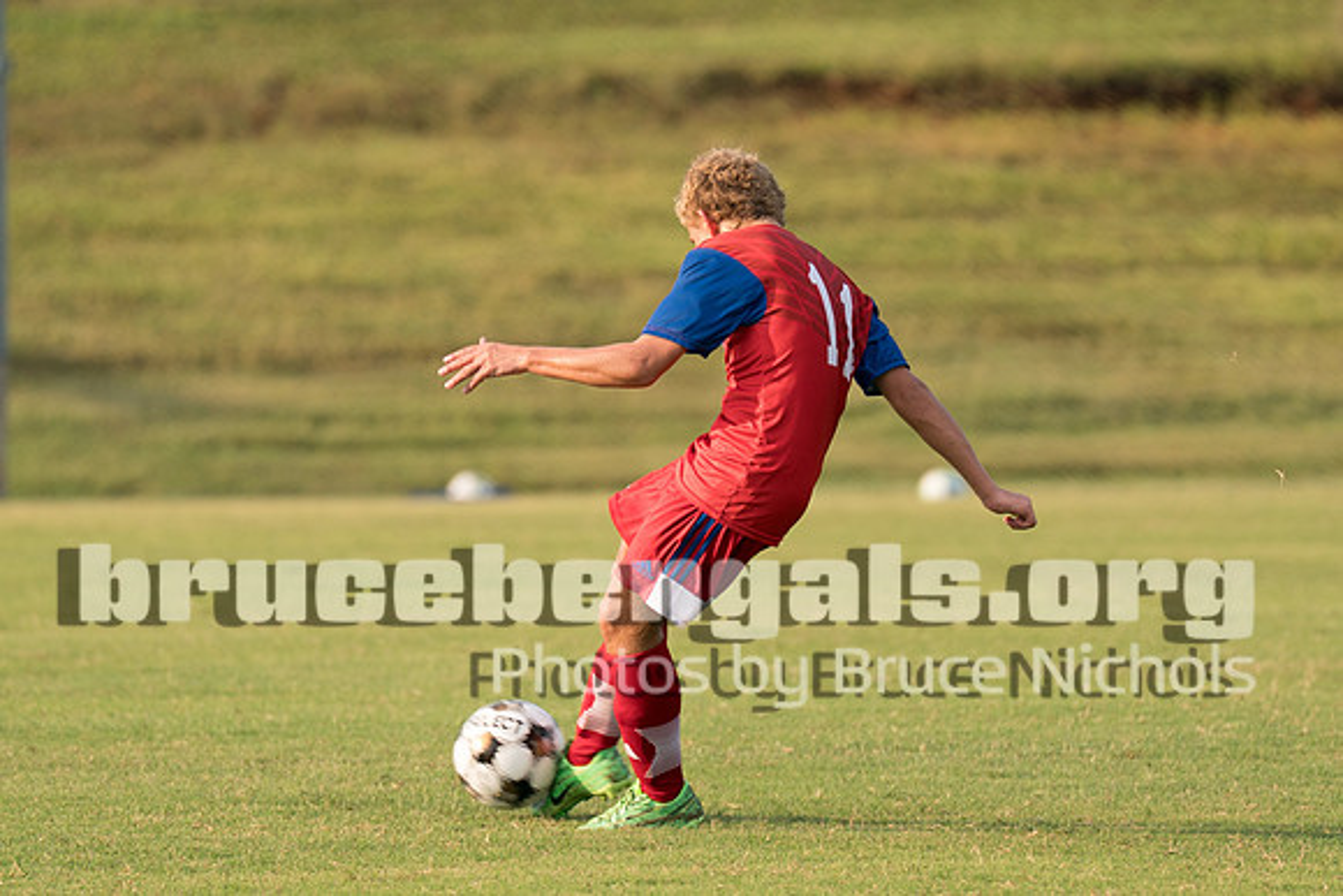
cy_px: 386
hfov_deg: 4.8
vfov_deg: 3.2
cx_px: 769
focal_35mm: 425
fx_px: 15869
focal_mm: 200
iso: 160
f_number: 2.8
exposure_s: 1/1250
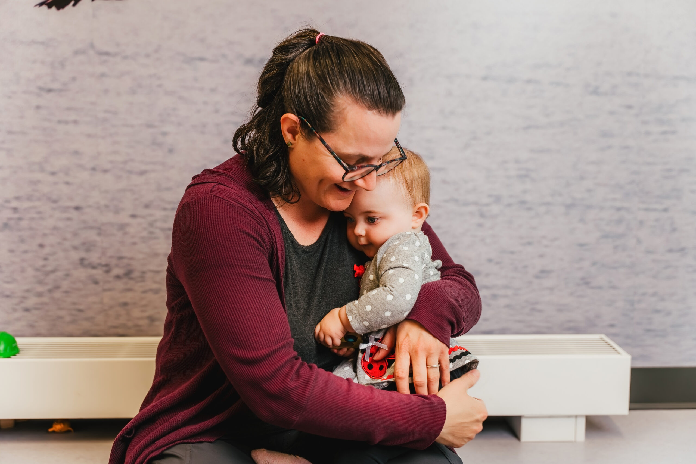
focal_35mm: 43
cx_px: 348
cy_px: 232
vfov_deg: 31.1
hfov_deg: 45.2
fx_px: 835
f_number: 2.8
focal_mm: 43.2
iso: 400
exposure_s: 1/250
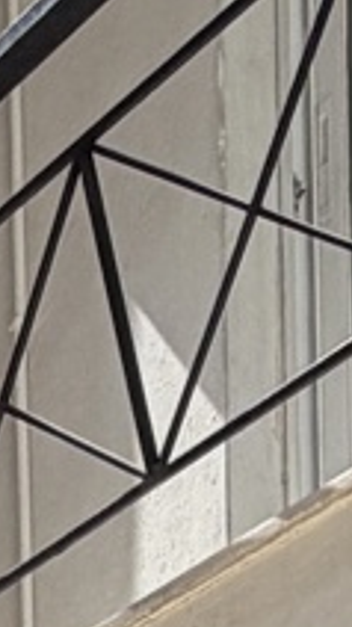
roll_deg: +1.0
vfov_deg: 11.3
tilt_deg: +2.6
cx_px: -606
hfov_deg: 7.9
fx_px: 2294
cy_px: 1748
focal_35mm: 138
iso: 20
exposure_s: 1/876
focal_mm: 2.22
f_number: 2.2
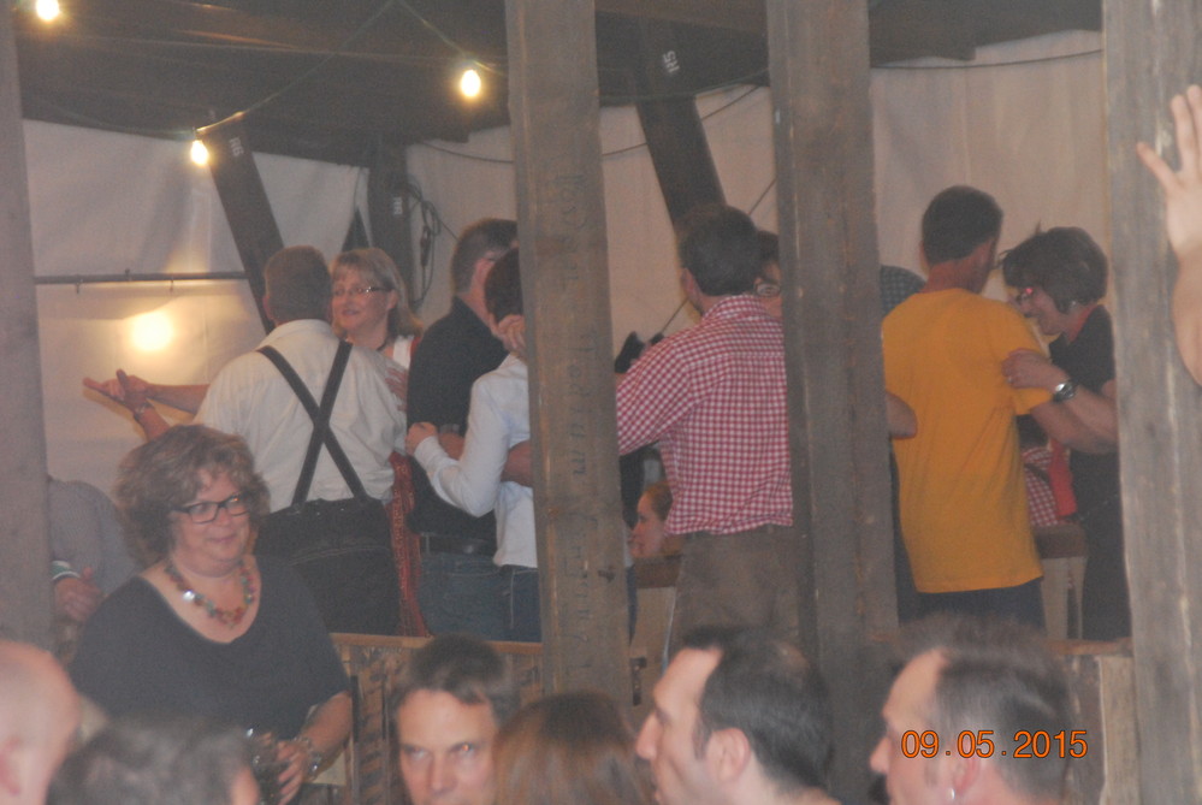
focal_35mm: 180
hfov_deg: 11.4
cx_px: 601
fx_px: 6018
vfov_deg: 7.7
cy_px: 402
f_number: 6
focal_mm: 120
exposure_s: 1/60
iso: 1600
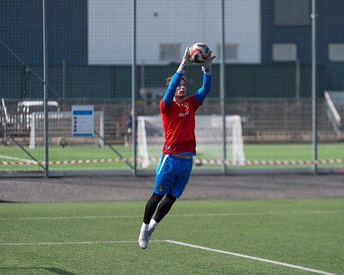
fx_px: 2311
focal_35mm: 227
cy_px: 137
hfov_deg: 8.5
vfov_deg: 6.8
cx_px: 190
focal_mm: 200
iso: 125
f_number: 3.2
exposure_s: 1/1600
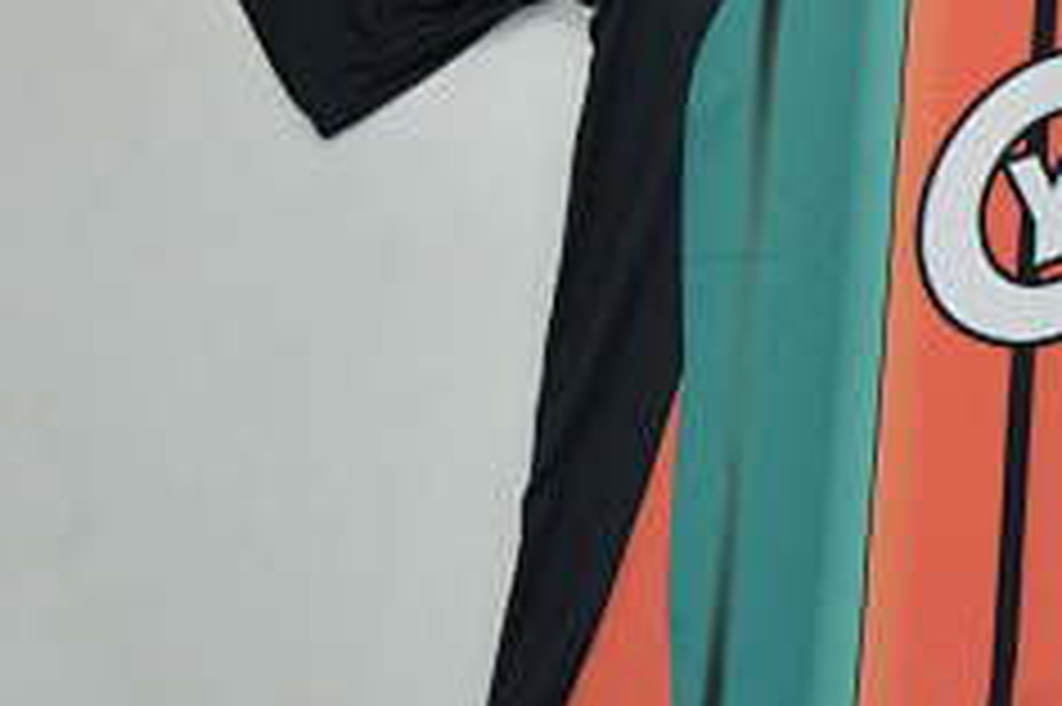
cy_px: 220
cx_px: 1786
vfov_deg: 12.8
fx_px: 3145
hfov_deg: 16.6
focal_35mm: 107
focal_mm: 21
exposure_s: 1/200
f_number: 9
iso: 400
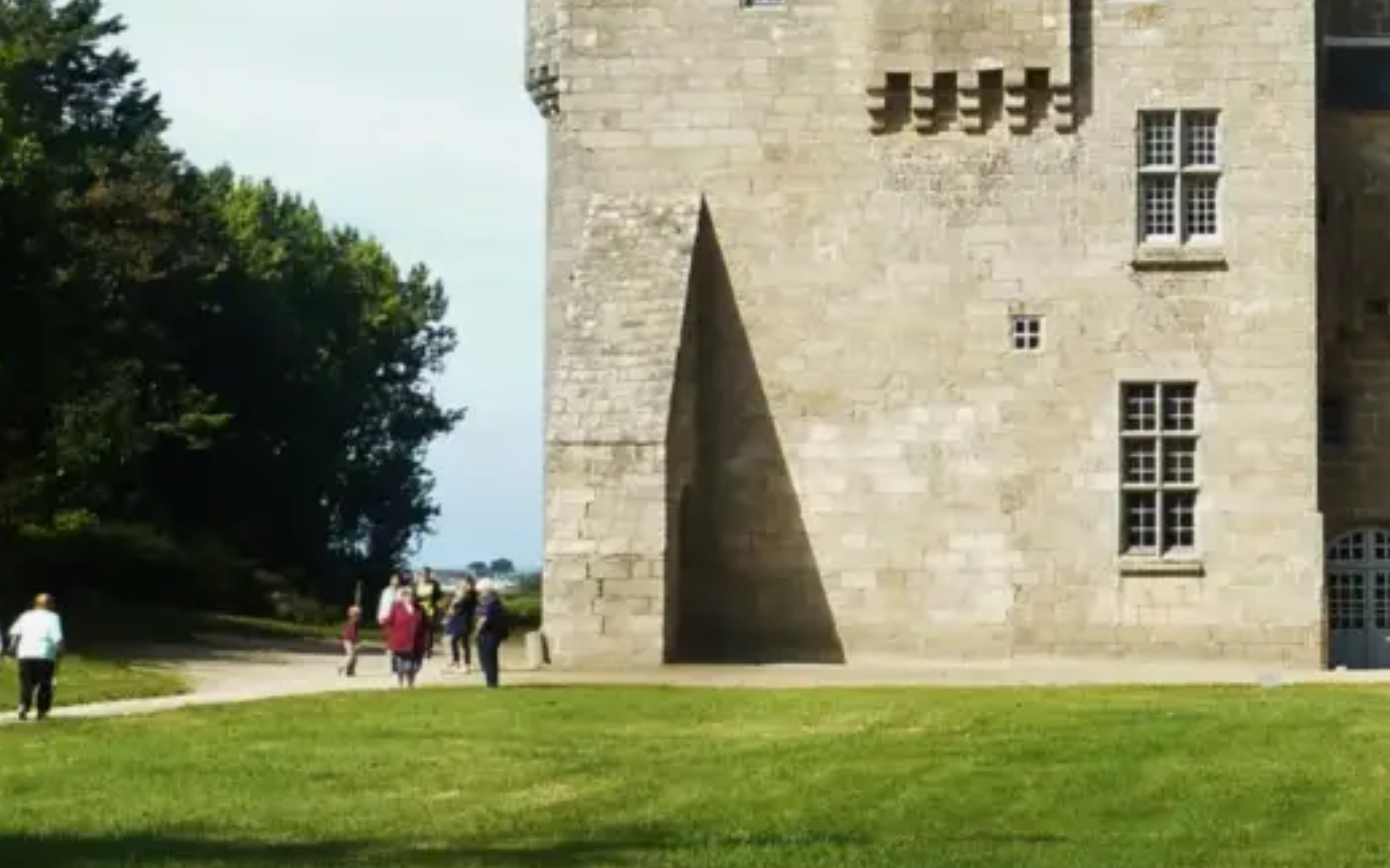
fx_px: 3977
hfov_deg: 19.4
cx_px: 1325
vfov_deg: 12.4
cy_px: 164
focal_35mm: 105
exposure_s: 1/400
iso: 80
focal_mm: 6.9
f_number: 4
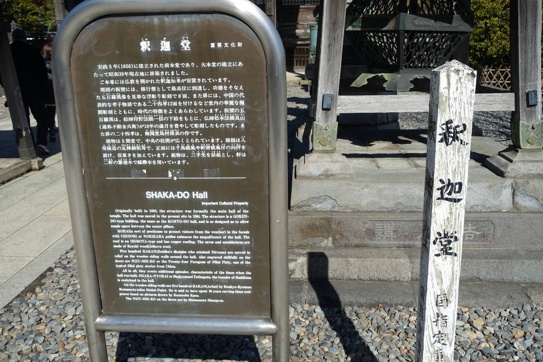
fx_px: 483
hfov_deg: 58.7
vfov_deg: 41.1
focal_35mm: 32
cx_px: 272
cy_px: 181
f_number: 4
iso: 125
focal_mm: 11.69
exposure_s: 1/160
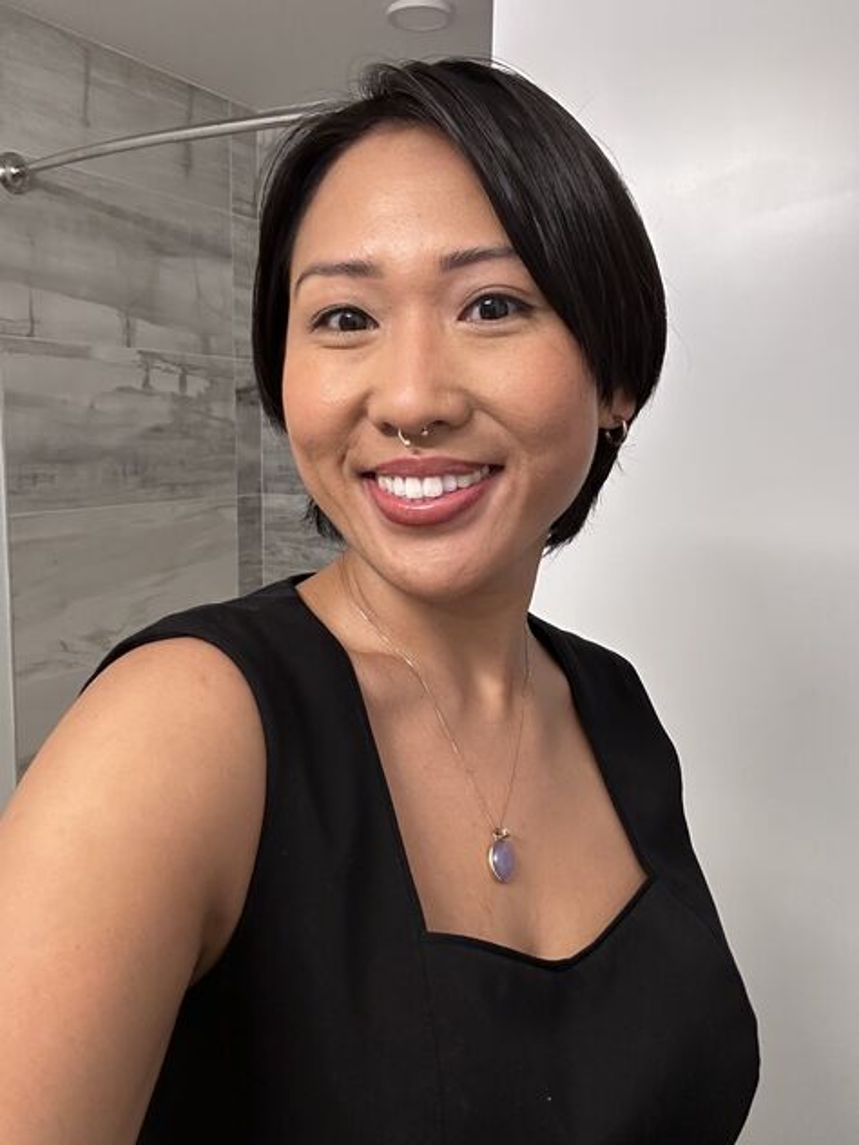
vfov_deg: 60.0
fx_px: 993
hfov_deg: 46.8
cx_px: 430
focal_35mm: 30
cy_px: 572
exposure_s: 1/60
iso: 200
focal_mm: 2.69
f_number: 1.9
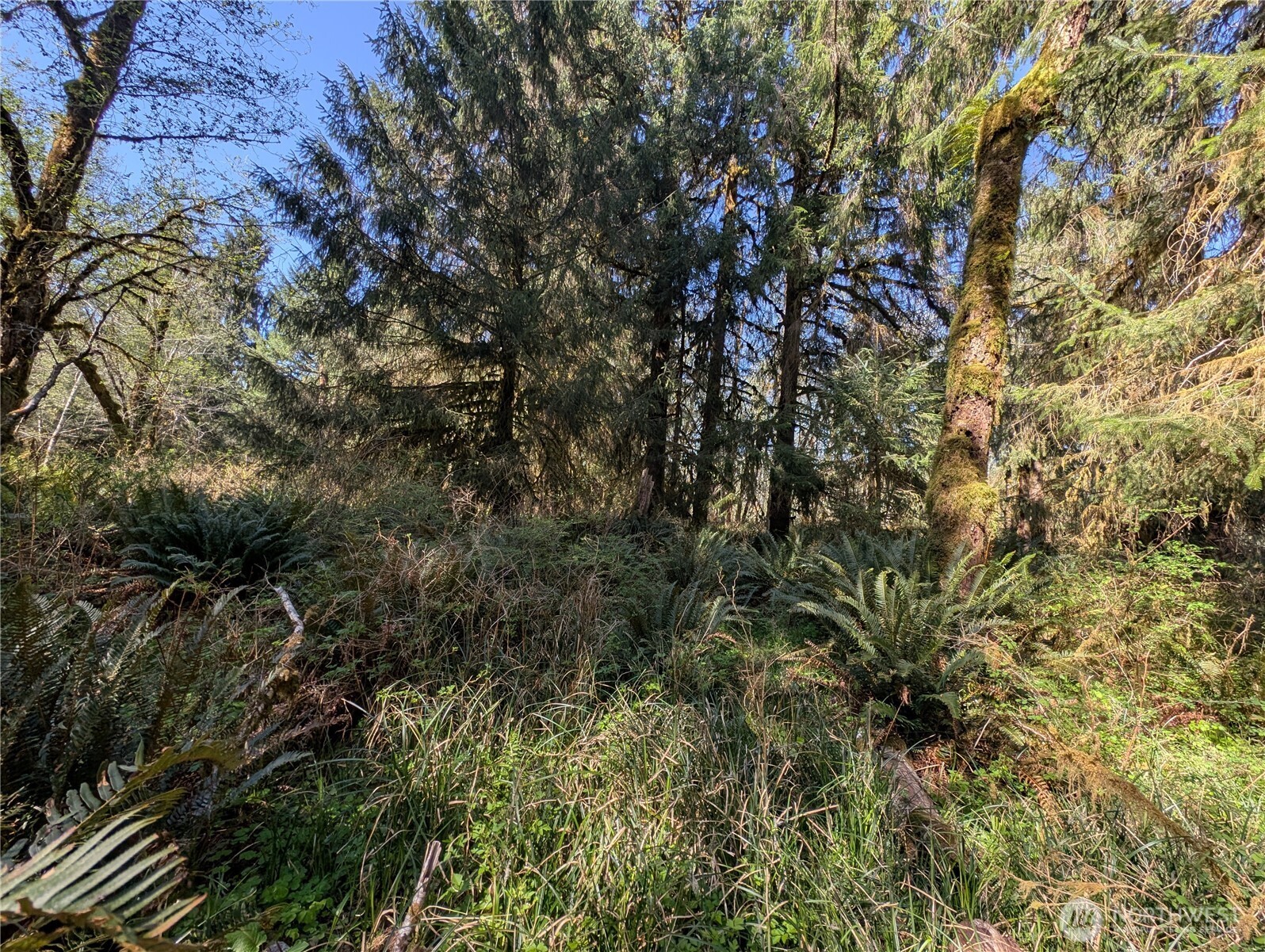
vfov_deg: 94.6
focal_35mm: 12
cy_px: 476
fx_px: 439
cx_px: 632
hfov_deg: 110.5
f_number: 1.95
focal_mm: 2.23
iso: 40
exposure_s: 1/433
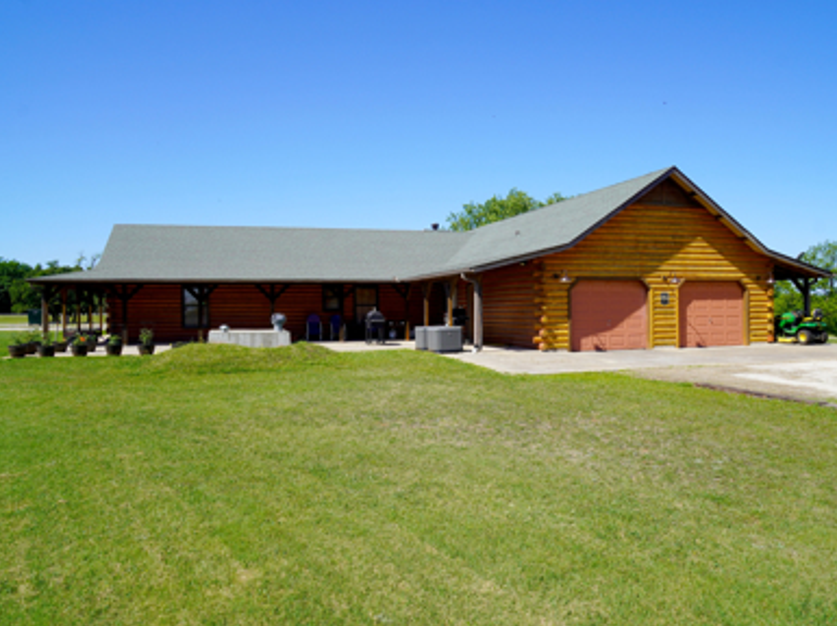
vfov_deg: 51.3
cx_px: 446
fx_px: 652
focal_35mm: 27
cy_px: 313
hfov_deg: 65.3
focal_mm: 16
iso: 100
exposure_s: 1/160
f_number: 10
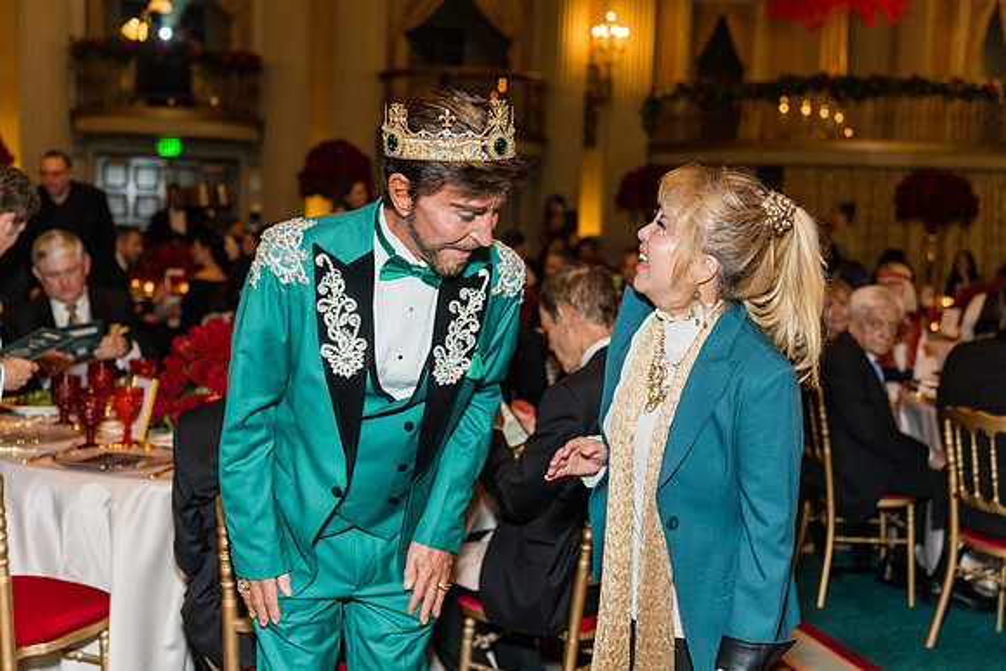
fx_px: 1118
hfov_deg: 48.4
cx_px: 503
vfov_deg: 33.4
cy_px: 336
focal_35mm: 40
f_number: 2.8
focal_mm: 40
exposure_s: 1/160
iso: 1600
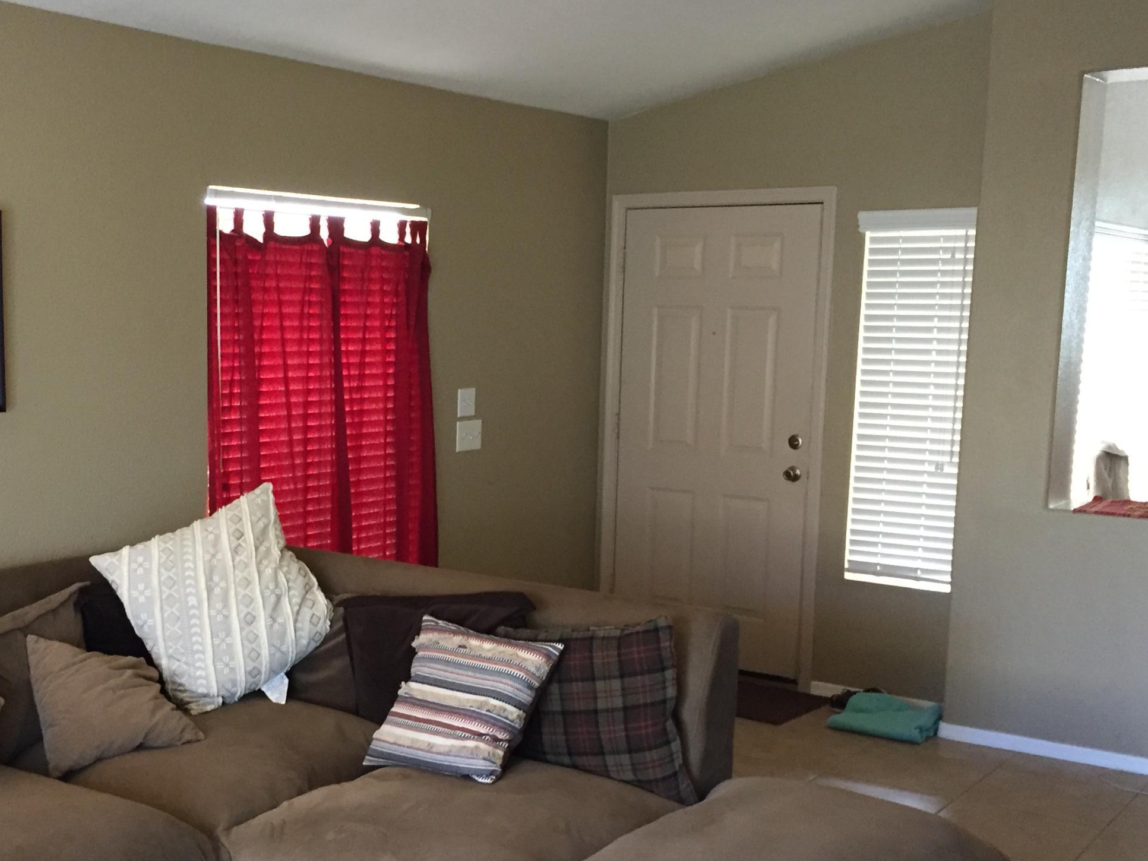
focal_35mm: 45
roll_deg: -1.9
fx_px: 1492
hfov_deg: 41.7
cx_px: 408
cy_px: 519
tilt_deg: -8.7
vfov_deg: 32.1
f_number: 2.2
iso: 250
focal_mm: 4.15
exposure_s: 1/30
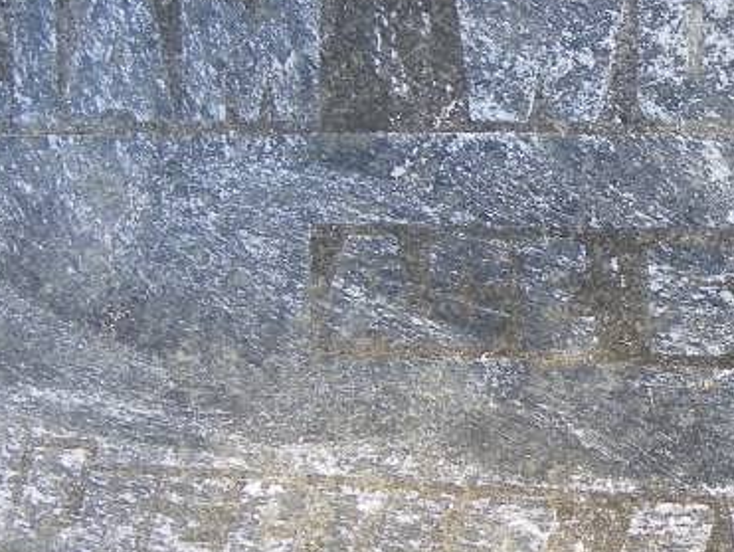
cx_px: 657
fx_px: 1783
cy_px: 259
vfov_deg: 17.6
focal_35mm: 84
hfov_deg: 22.7
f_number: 2.8
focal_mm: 4.6
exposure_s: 1/40
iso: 64
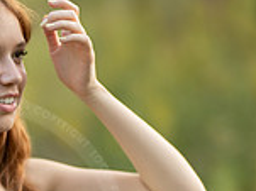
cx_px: 10
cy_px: 296
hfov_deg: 8.1
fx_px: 1803
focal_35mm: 244
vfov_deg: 6.0
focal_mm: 85
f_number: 1.2
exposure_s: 1/800
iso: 100
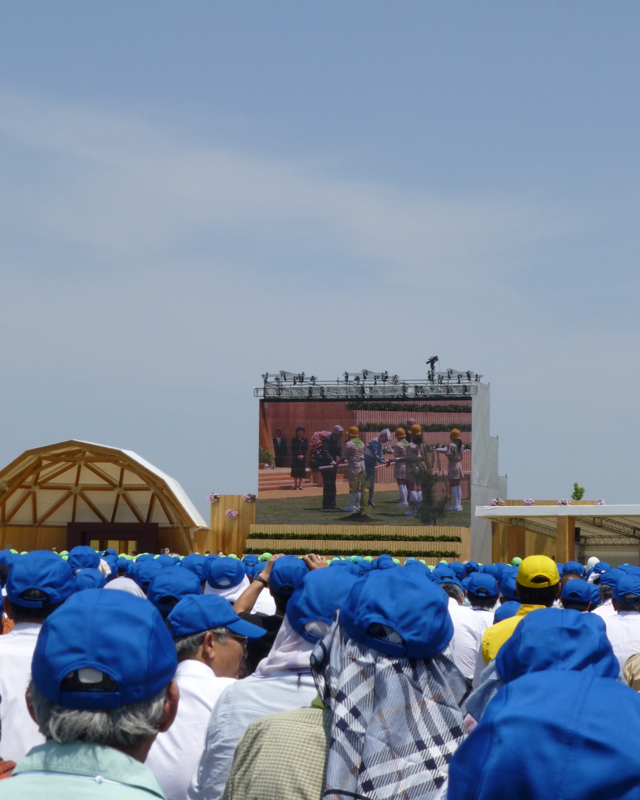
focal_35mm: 94
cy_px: 398
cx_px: 304
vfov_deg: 20.4
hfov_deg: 16.4
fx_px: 2225
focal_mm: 13.3
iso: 100
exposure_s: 1/1000
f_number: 5
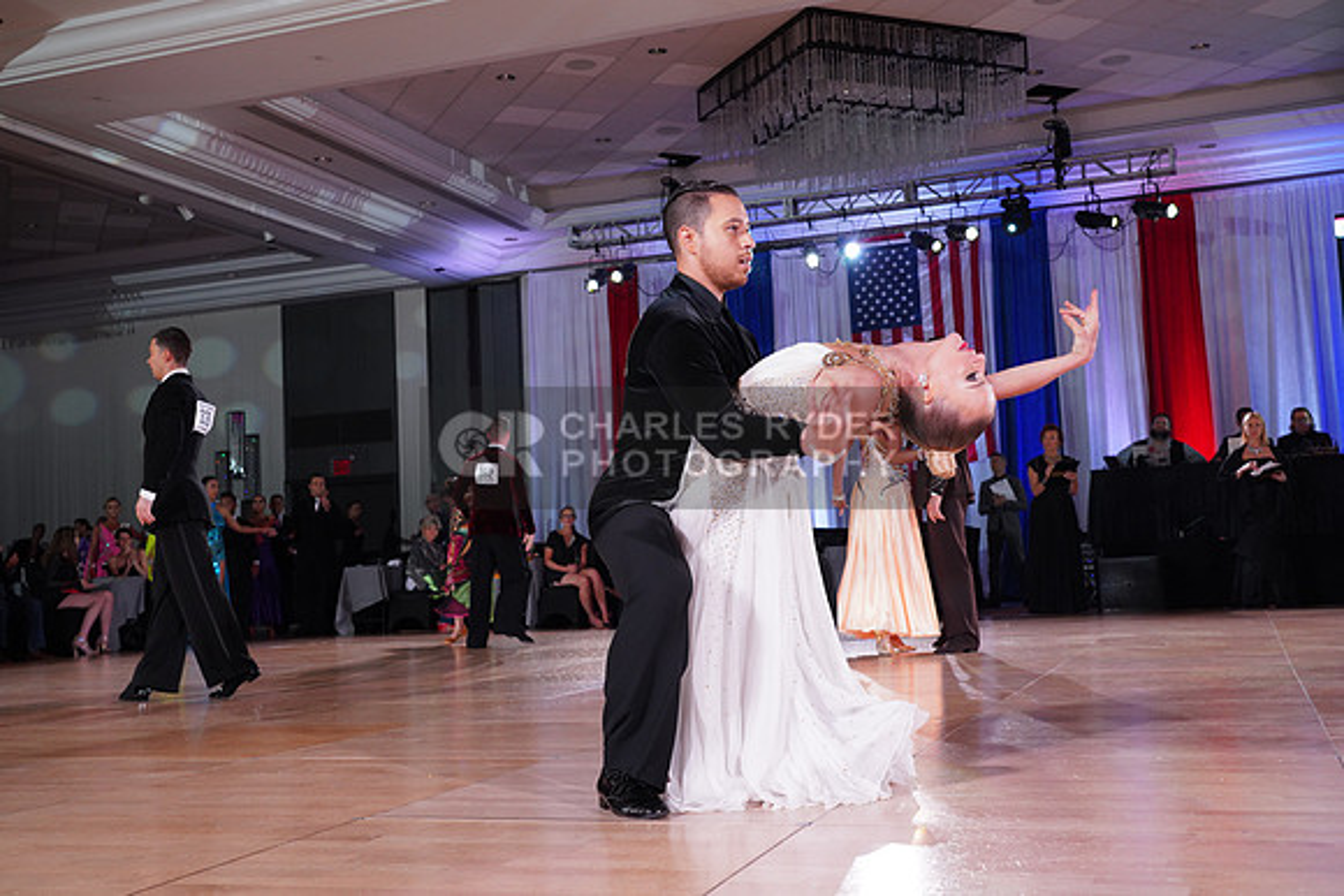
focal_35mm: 38
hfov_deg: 50.7
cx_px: 672
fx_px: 1419
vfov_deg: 35.1
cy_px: 448
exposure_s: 1/160
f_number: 5.6
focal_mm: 38
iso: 1600
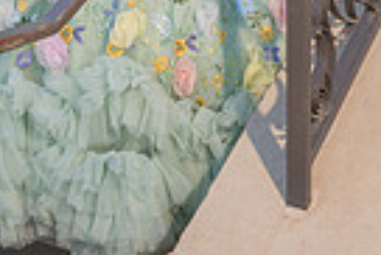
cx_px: 154
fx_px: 1081
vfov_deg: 12.0
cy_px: -248
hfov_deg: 20.0
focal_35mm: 102
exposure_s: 1/200
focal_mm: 24
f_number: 7.1
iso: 200
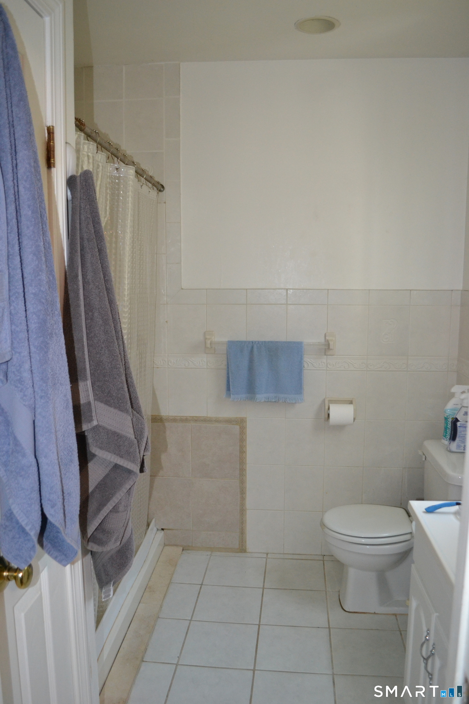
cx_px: 234
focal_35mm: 30
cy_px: 352
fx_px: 586
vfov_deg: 61.9
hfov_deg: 43.6
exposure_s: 1/60
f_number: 3.8
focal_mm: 20
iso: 1600
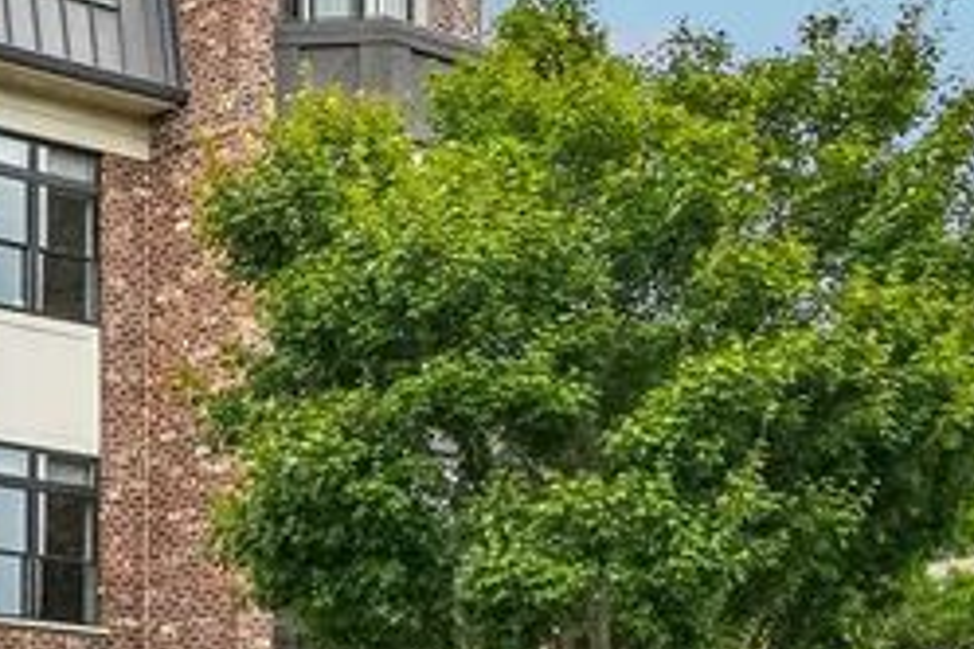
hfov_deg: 18.3
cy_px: -154
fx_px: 2842
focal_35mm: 105
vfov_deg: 12.7
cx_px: -246
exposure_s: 1/800
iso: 400
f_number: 8
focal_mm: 17
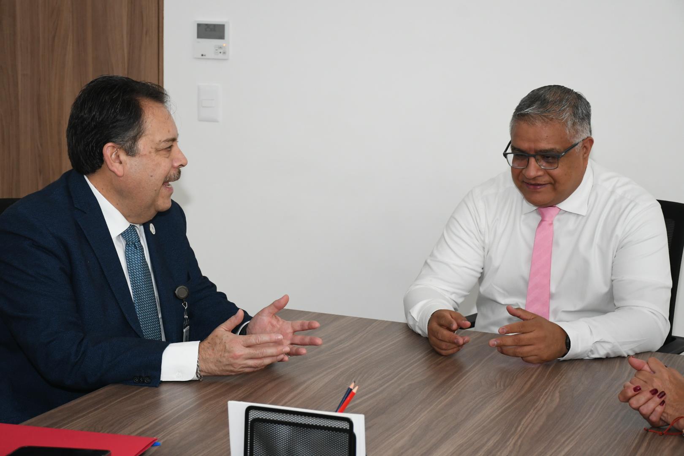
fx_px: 1368
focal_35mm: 72
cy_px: 228
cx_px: 342
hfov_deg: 28.1
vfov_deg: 18.9
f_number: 5.6
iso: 1600
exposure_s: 1/200
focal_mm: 48
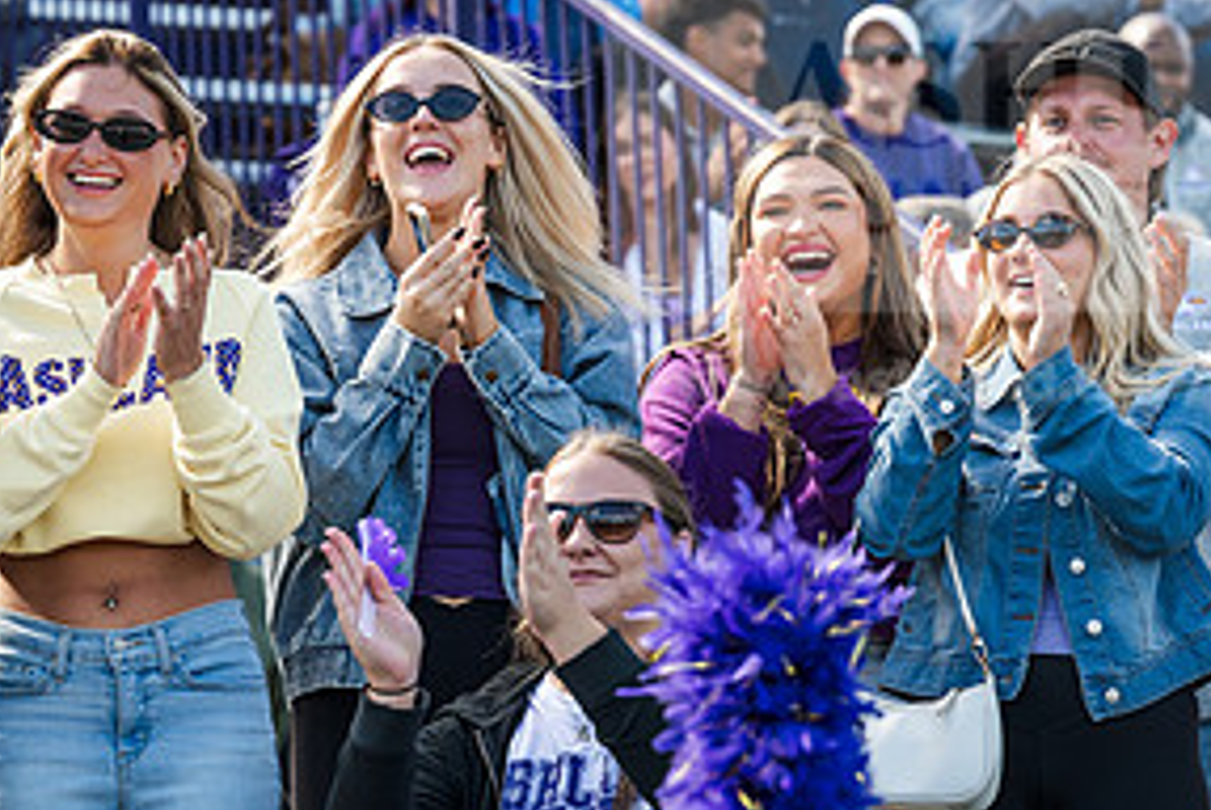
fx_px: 6532
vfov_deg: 7.1
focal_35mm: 194
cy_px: 470
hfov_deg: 10.6
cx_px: 481
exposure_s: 1/500
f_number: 4
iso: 125
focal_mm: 96
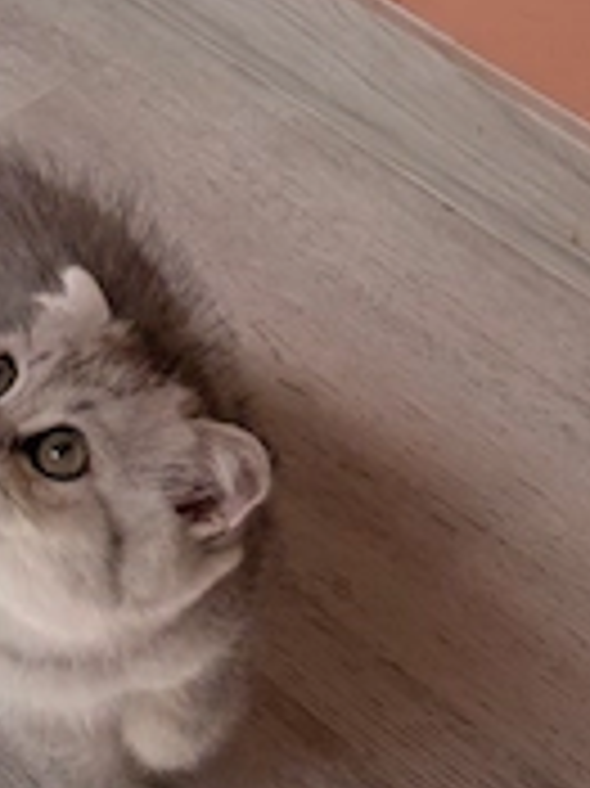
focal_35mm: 119
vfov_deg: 16.5
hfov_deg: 12.3
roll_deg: -2.1
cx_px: -32
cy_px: 203
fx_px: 2708
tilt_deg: -40.1
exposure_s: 1/507
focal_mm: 5.96
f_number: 1.6
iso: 50
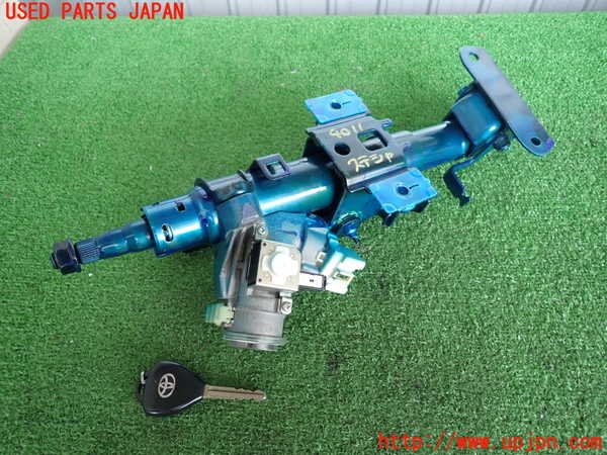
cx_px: 304
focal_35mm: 25
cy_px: 228
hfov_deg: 69.4
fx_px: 438
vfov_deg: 54.9
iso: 125
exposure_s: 1/60
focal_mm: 4.5
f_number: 2
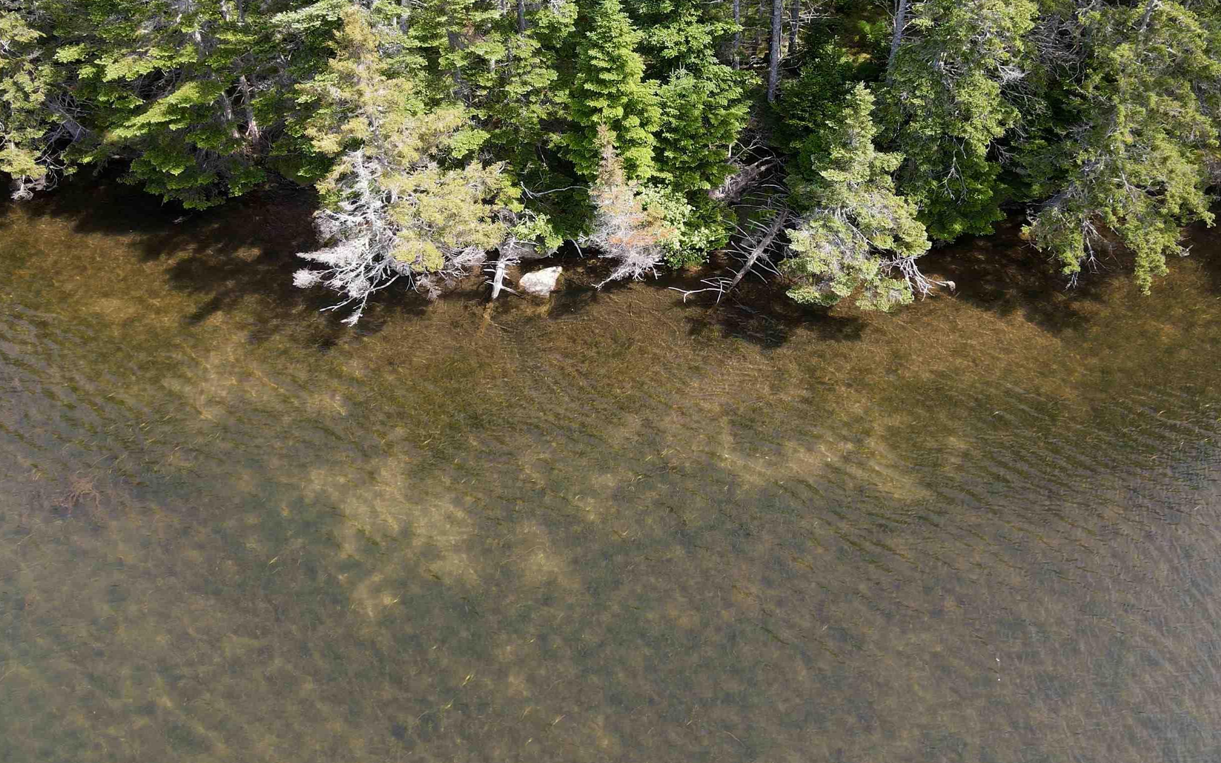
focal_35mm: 32
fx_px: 1065
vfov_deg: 38.5
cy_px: 202
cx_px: 668
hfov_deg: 59.5
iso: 100
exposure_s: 1/125
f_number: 2.8
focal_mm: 4.5
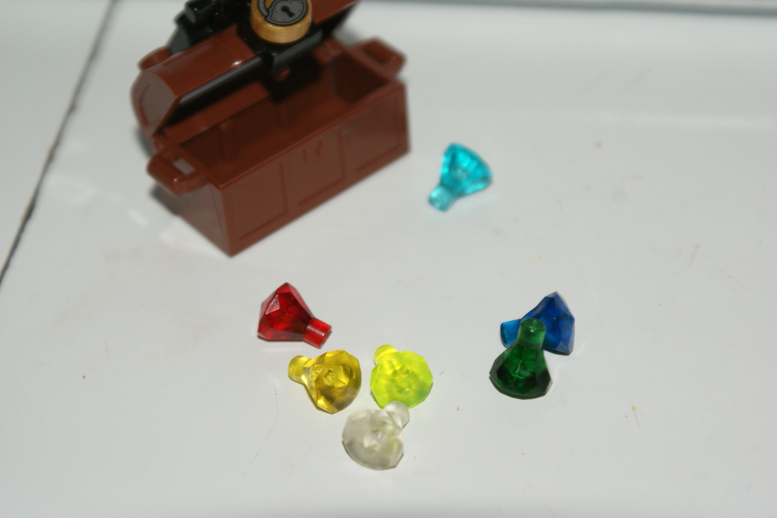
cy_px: 259
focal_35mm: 90
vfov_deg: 15.2
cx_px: 388
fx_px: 1942
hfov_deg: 22.6
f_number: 6.3
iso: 400
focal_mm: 60
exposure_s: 1/100
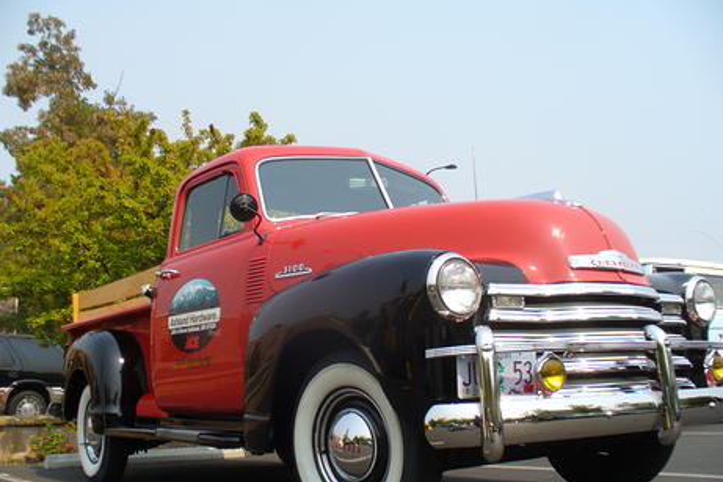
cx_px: 365
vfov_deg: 34.1
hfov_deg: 49.6
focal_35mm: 39
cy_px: 268
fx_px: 783
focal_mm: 6.1
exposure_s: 1/250
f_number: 5.6
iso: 80
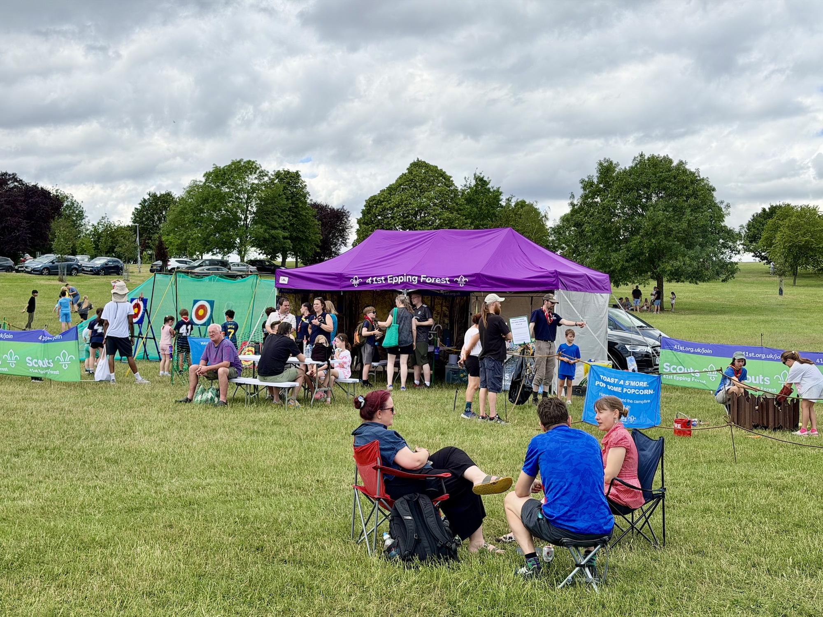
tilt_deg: +3.2
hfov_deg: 39.7
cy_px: 308
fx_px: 1141
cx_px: 412
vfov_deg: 30.3
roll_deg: -2.7
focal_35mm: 48
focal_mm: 6.76
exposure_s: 1/4098
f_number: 1.78
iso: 64
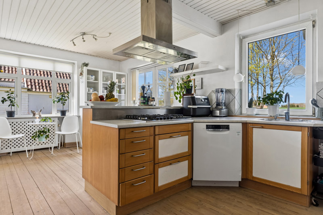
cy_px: 108
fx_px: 195
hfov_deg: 79.2
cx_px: 162
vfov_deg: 57.8
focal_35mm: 22
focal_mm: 14.5
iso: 200
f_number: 8
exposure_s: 1/25
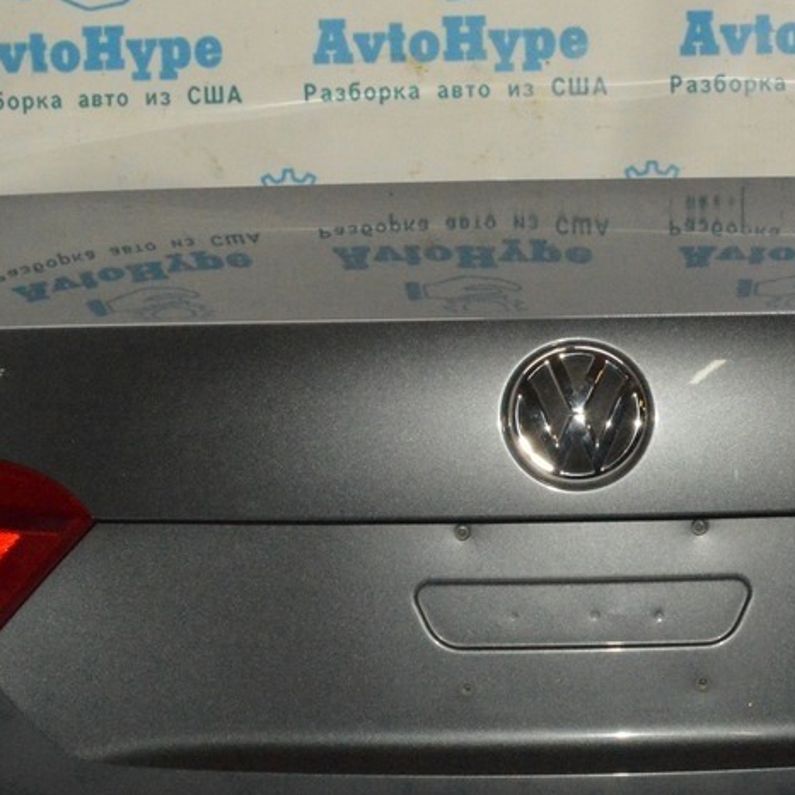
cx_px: 612
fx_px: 1817
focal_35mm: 70
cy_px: 385
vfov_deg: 24.7
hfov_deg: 24.4
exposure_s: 1/200
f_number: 16
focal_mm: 25
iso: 6400
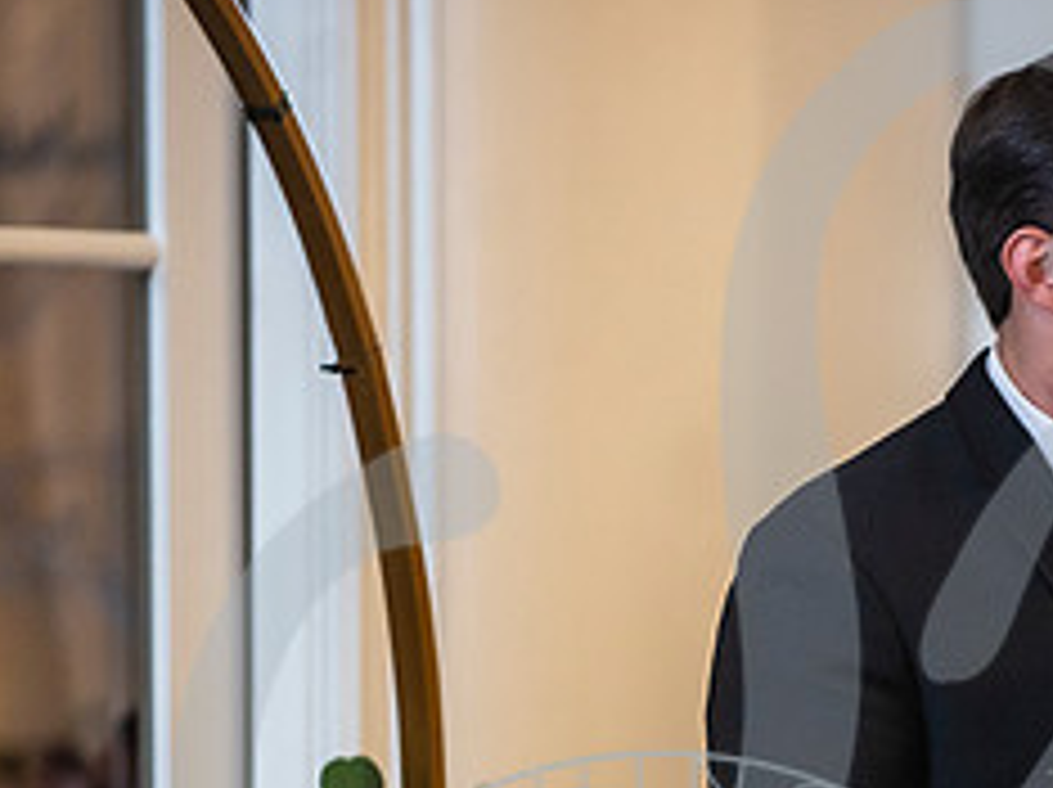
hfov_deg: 4.8
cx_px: 886
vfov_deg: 3.6
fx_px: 12490
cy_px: 835
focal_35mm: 411
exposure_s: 1/200
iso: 1600
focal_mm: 170
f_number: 2.8
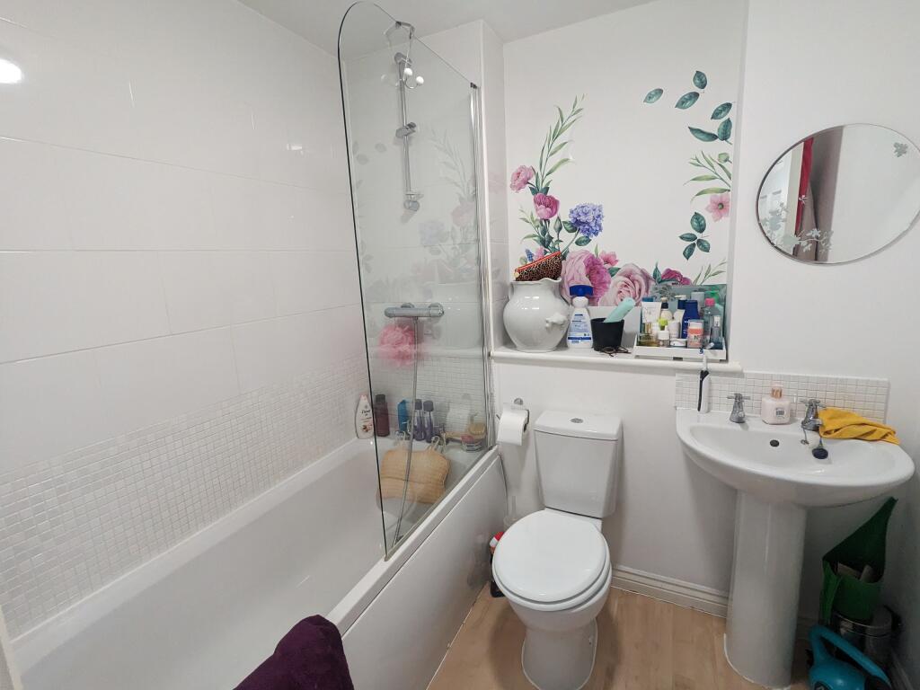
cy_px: 345
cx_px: 460
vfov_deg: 78.1
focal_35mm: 16
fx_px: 425
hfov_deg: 94.5
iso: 520
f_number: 2.2
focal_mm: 2.35
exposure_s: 1/90.1
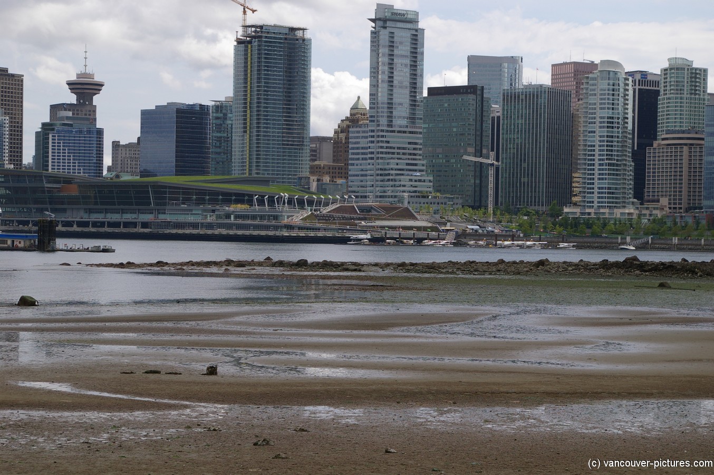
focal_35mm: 82
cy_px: 238
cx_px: 357
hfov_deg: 24.6
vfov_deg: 16.5
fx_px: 1635
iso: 200
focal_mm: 55
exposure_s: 1/350
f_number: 11
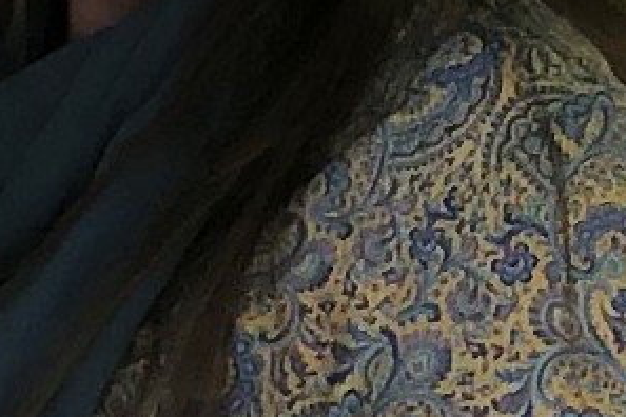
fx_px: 1374
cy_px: -372
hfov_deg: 25.6
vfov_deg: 14.7
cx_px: 244
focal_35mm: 79
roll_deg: +0.1
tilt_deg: -12.9
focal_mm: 3.99
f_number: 1.8
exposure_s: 1/120
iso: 40
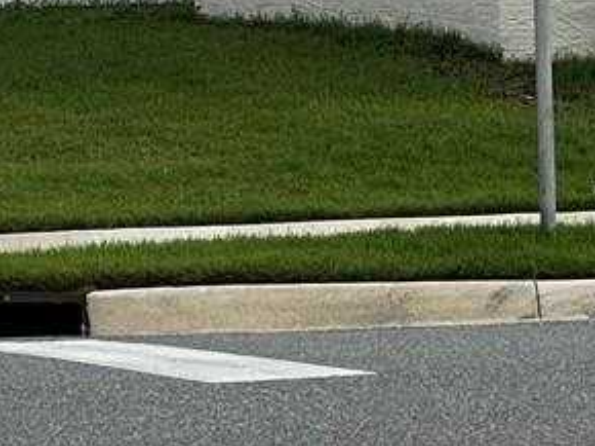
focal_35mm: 425
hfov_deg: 4.6
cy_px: -450
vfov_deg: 3.5
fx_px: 7299
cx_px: 964
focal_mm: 9
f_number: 2.8
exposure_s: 1/382
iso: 32
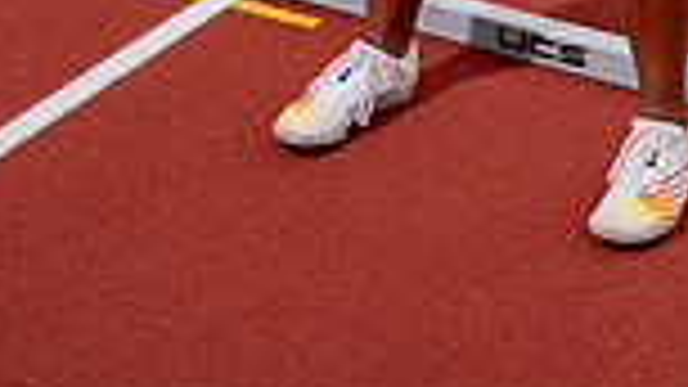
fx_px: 1970
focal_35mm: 108
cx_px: 486
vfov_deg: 9.8
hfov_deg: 19.7
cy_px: -554
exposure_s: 1/250
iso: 100
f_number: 4
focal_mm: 35
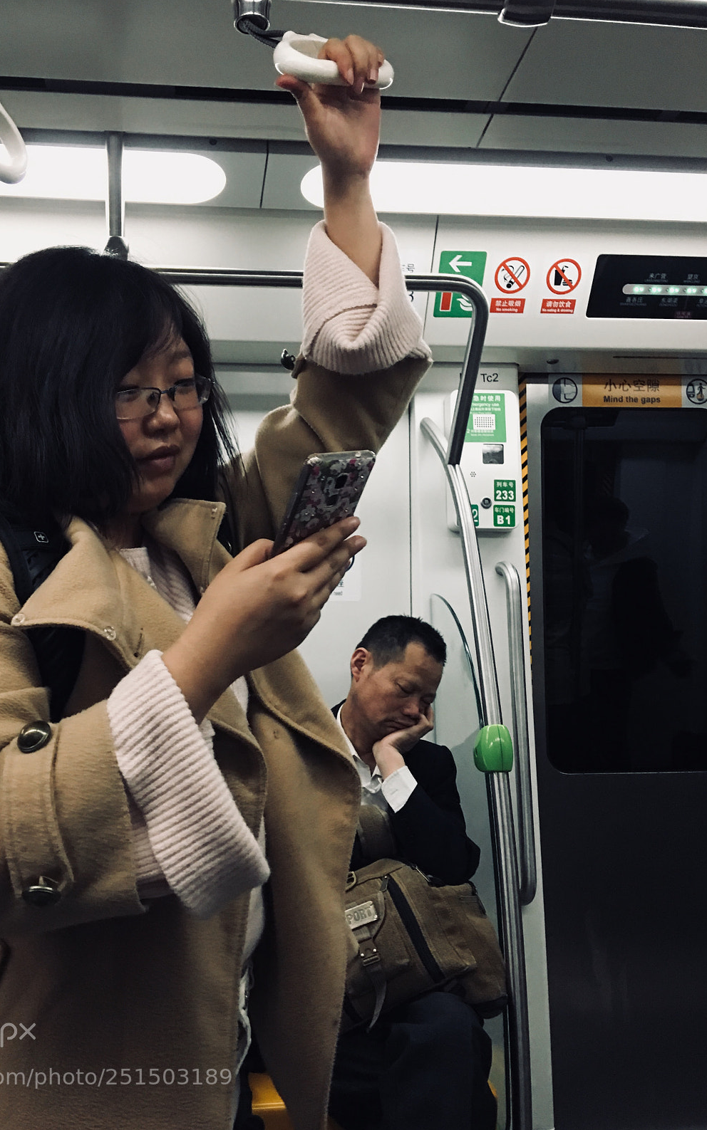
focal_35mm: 31
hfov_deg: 40.4
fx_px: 956
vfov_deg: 61.2
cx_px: 287
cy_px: 563
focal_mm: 4.15
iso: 125
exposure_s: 1/17
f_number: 2.2
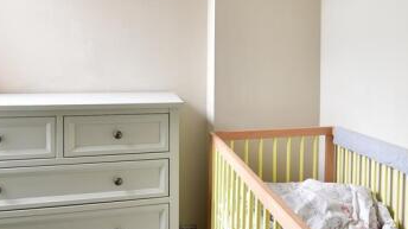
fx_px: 324
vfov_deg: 38.3
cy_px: 69
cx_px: 244
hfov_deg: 63.8
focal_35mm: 30
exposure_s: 1/5
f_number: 8
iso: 200
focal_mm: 10
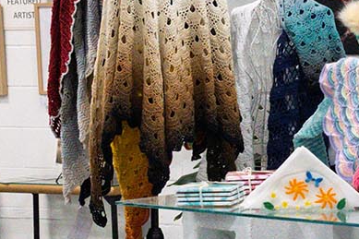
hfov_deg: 11.7
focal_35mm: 158
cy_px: 163
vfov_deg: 8.7
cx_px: 710
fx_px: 1575
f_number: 5.6
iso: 1600
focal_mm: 20
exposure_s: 1/60
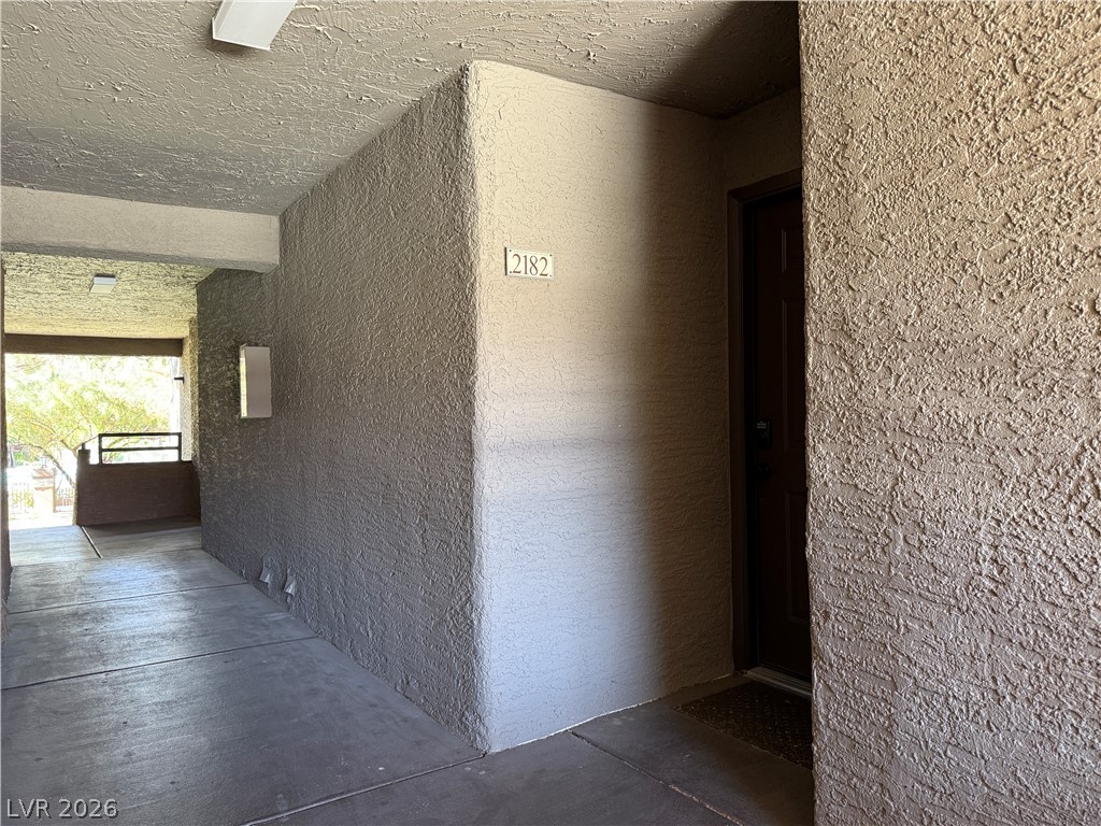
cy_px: 413
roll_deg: +0.8
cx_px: 550
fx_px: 763
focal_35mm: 24
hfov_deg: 71.6
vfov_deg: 56.8
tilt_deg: -0.1
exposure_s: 1/61
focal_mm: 6.76
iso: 200
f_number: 1.78
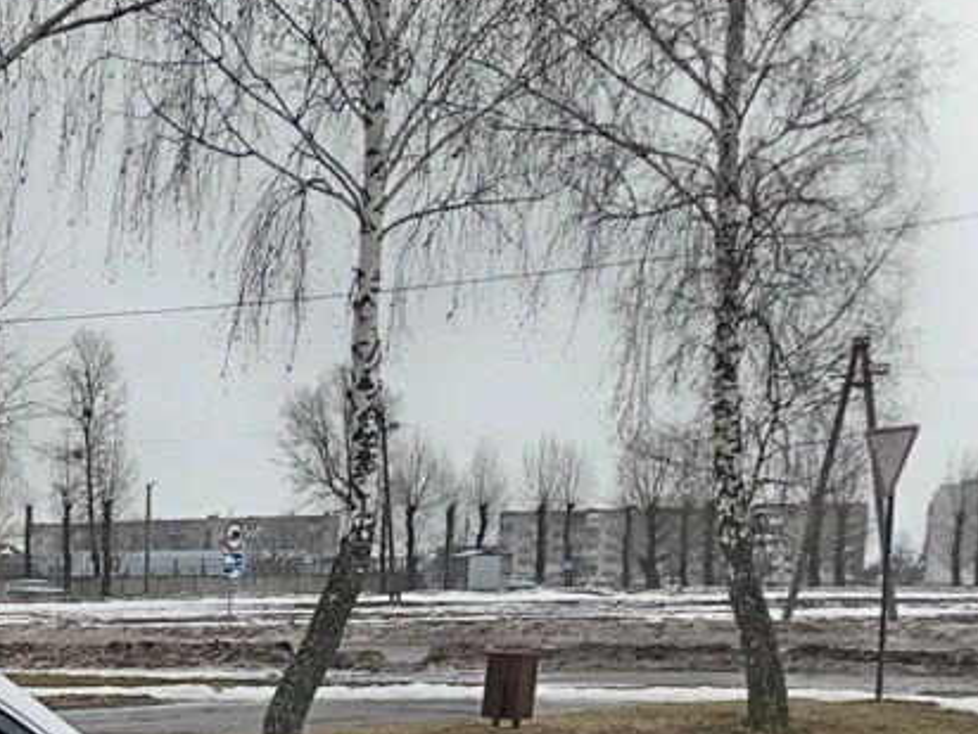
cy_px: 1181
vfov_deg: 14.0
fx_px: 2741
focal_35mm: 97
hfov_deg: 17.7
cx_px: -579
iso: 108
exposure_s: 1/120
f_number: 1.8
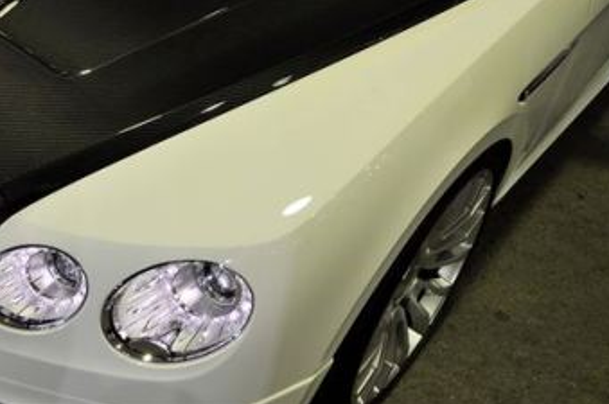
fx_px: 963
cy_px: 58
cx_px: 93
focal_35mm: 57
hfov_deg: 33.7
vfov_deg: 23.2
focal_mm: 22
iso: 400
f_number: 5.6
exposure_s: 1/30
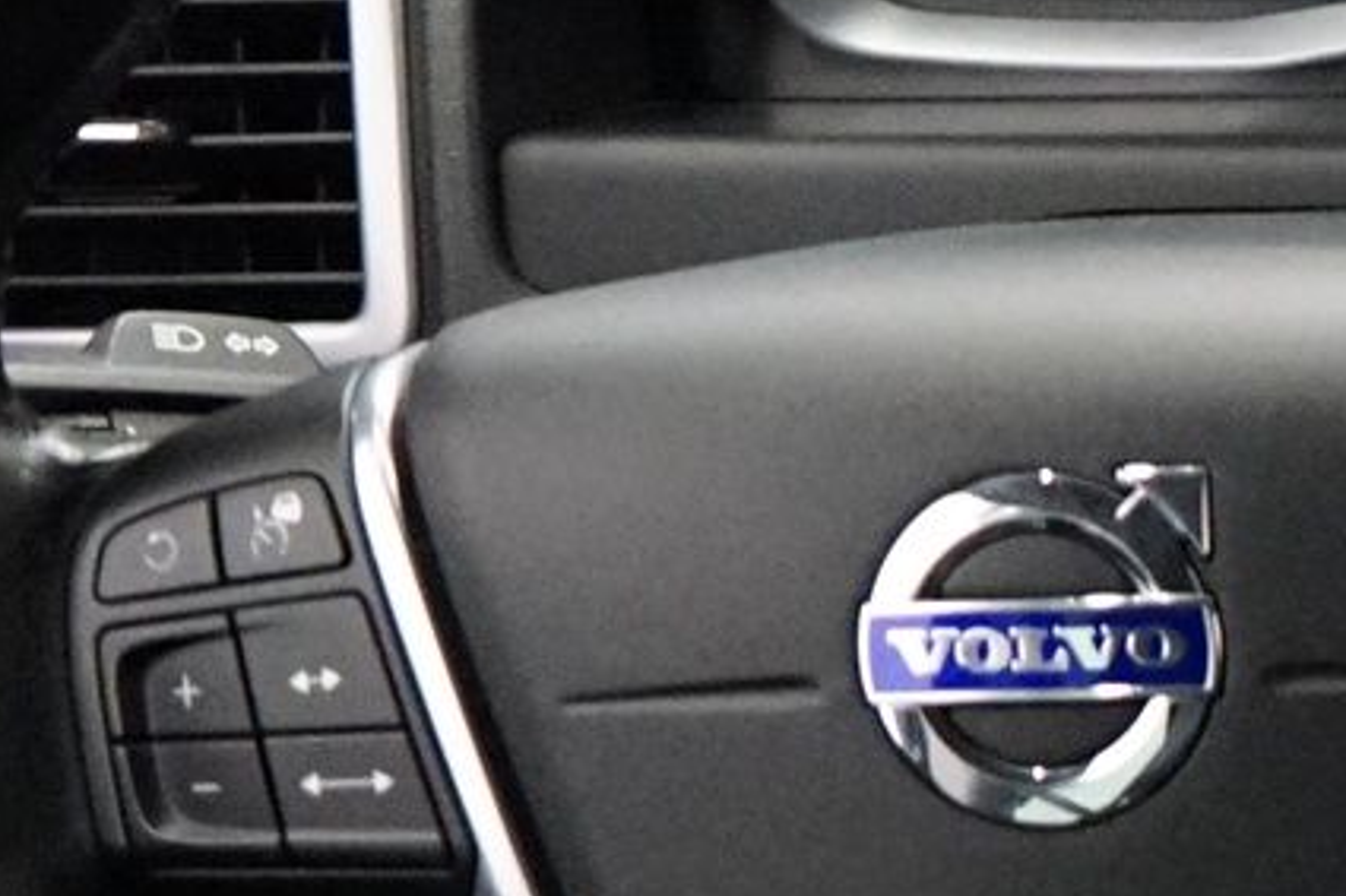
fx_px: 7699
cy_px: 1597
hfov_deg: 8.8
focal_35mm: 206
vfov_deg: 6.5
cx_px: 3487
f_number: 4
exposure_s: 1/160
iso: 6400
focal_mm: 35
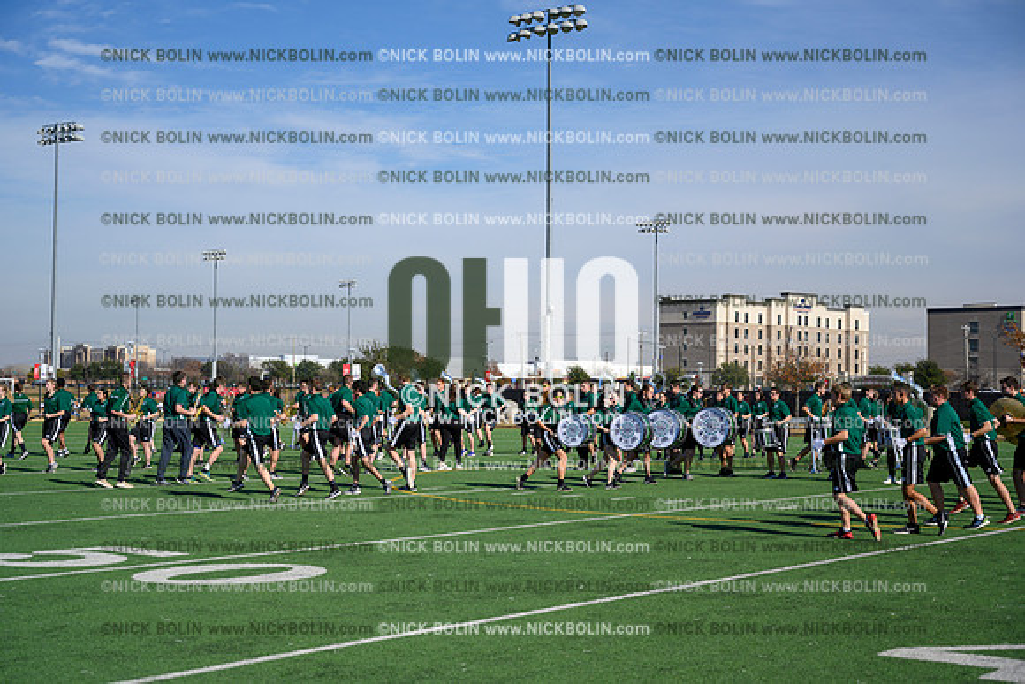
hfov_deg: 37.5
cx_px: 512
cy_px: 342
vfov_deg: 25.5
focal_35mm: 53
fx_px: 1509
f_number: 4
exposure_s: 1/2500
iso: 125
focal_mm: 53
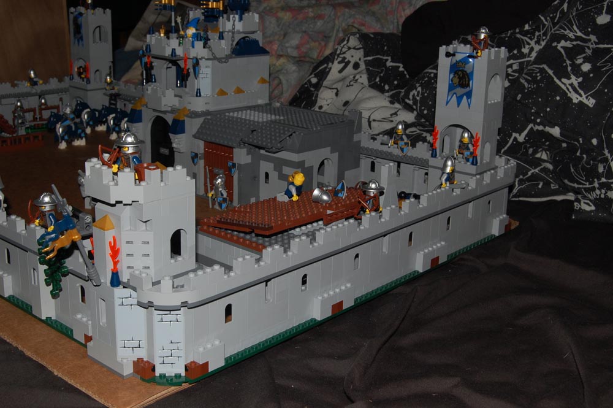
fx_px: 766
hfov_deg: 43.6
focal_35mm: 45
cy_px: 204
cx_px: 306
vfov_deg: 29.8
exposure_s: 1/500
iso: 200
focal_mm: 30
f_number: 14
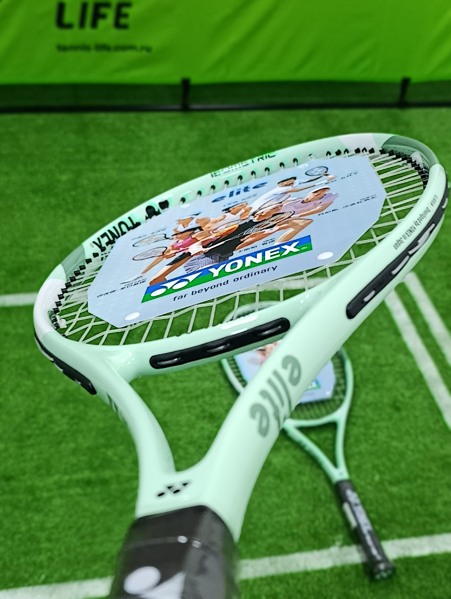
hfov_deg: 31.6
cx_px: 226
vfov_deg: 41.2
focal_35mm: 46
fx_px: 797
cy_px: 300
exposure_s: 1/100
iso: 880
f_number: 1.65
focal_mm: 6.11
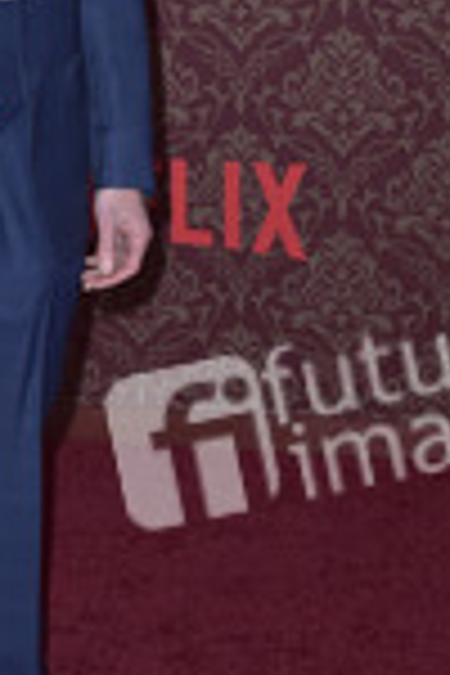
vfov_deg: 13.2
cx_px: -70
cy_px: 198
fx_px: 2906
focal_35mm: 155
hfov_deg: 8.8
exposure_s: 1/250
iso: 400
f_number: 6.3
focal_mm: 58
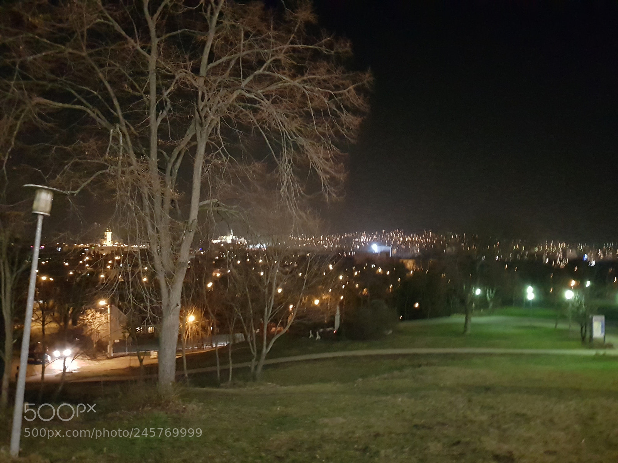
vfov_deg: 53.1
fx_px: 464
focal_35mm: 26
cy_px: 232
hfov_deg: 67.3
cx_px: 309
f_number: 1.7
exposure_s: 1/4
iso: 1000
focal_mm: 4.2
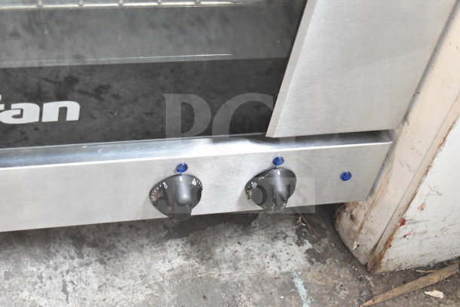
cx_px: 230
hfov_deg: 26.0
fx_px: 997
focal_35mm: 78
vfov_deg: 17.5
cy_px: 154
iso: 6400
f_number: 6.3
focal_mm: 52
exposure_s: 1/160
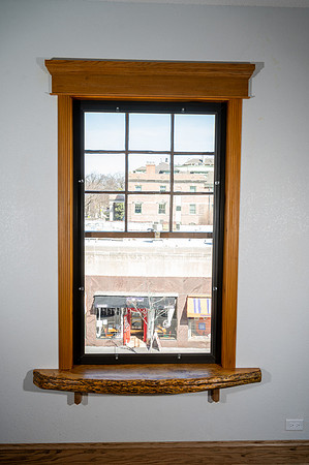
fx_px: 426
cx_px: 154
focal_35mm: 33
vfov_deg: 57.3
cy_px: 232
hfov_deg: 39.9
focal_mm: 33
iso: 250
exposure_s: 1/200
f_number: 6.3
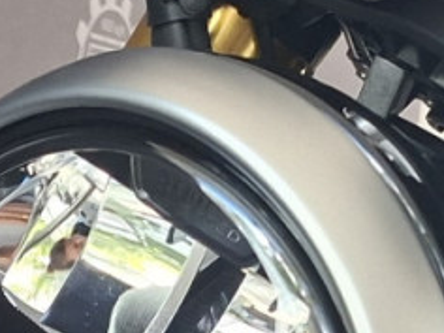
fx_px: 2001
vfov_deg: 7.9
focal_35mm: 156
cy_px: 1086
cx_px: -203
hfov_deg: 12.1
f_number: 1.8
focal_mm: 5.54
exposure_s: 1/100
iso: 100
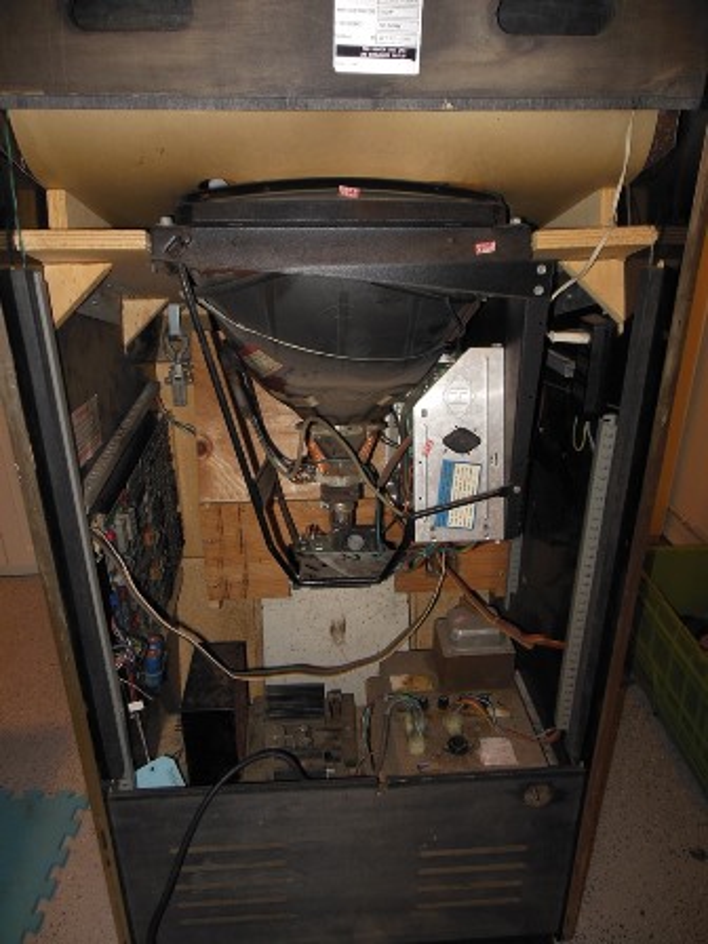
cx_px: 354
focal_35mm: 25
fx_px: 682
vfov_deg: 69.4
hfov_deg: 54.9
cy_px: 472
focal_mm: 4.5
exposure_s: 1/25
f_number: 3.2
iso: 125
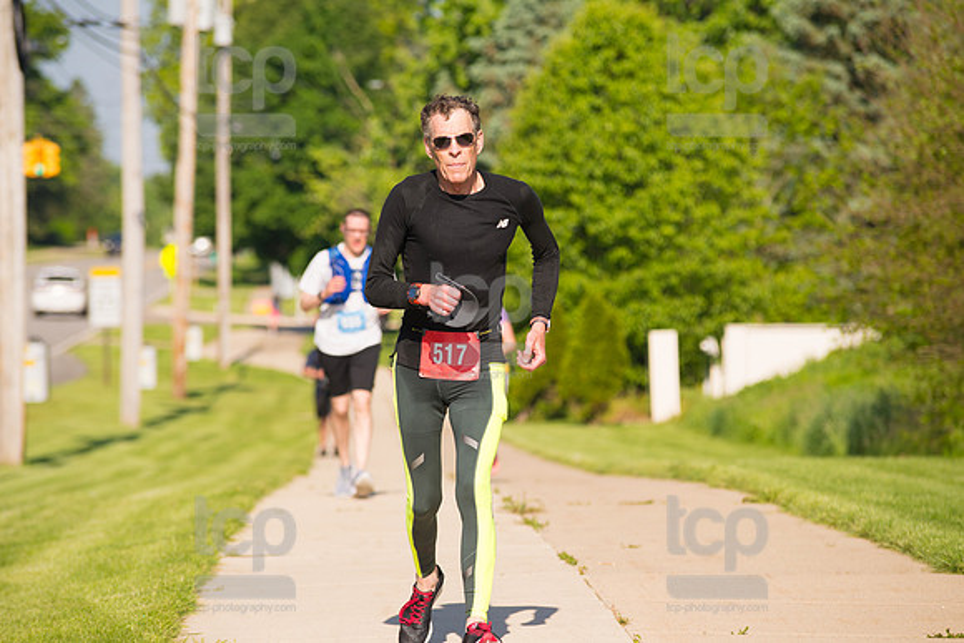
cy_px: 322
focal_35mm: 200
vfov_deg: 6.9
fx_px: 5357
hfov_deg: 10.3
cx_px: 482
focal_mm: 200
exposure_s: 1/2000
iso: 400
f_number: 5.6
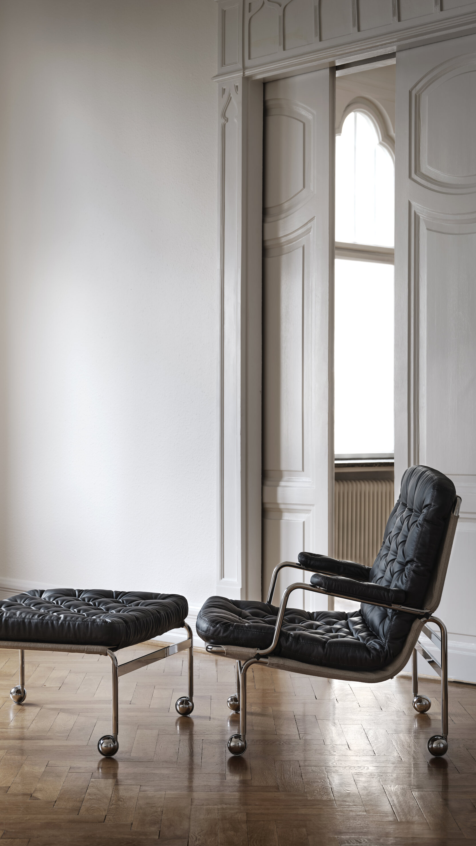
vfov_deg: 32.4
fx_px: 1458
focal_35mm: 65
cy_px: 423
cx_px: 185
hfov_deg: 18.5
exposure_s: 1/3
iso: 100
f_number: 8
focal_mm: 75
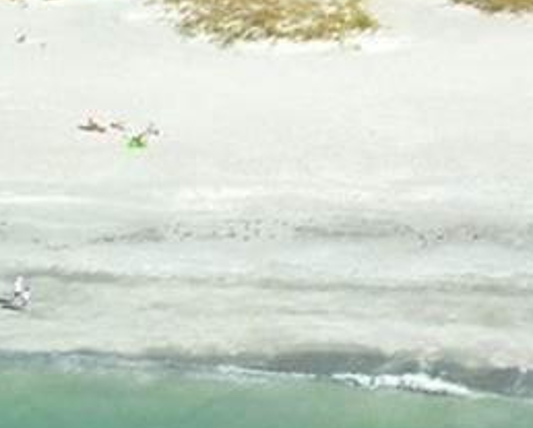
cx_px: 378
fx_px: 3032
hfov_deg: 10.0
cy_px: -141
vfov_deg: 8.0
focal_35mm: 192
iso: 320
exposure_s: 1/250
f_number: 8
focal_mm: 22
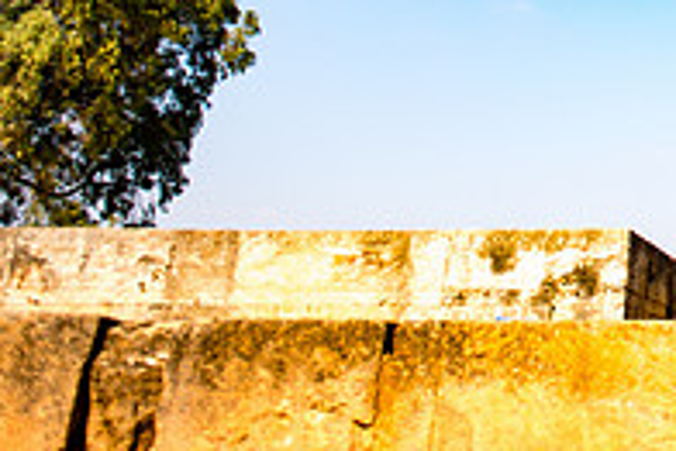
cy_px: -174
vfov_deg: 17.7
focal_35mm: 71
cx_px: 966
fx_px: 1334
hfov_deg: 23.6
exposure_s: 1/1600
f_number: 2.8
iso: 100
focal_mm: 24
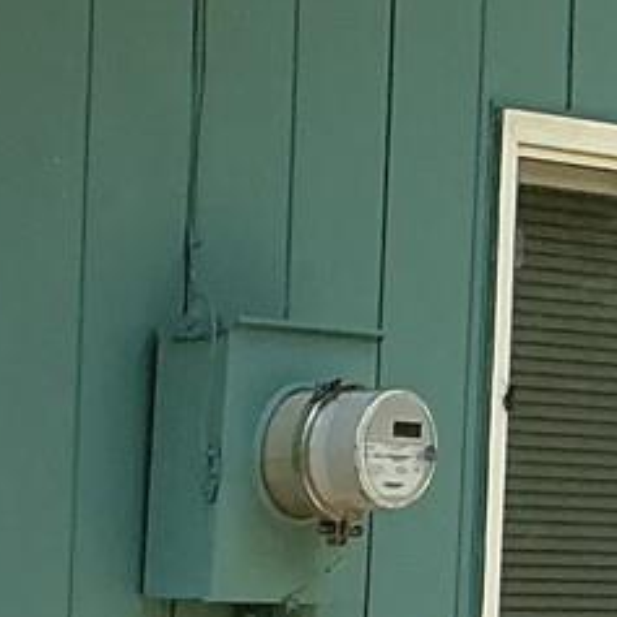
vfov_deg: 9.7
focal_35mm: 173
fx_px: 3489
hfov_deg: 9.3
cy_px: 1052
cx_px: -708
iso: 25
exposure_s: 1/1412
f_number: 1.8
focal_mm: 3
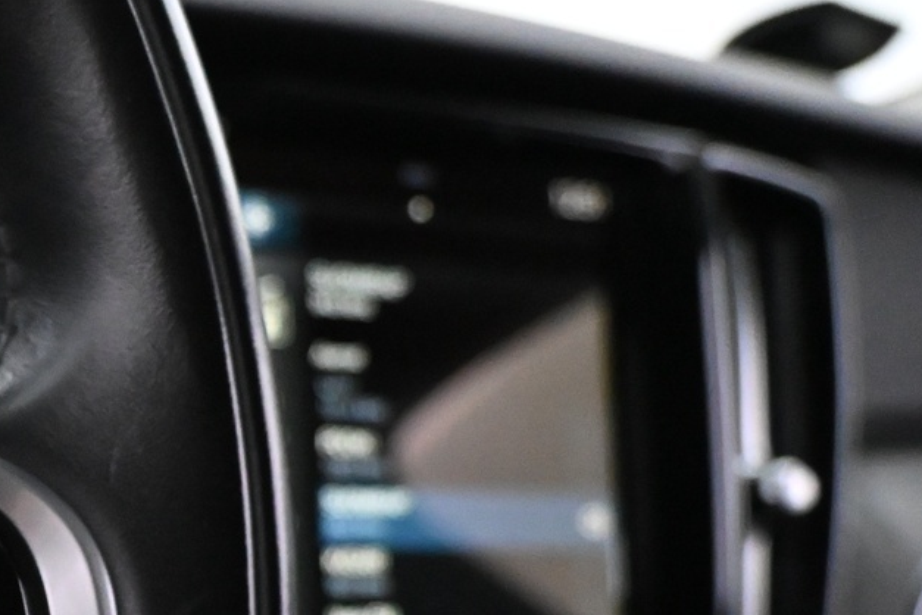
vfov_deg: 21.2
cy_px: 612
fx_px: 1588
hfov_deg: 27.3
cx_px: -265
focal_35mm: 62
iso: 5600
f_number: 3.5
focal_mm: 16
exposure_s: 1/60
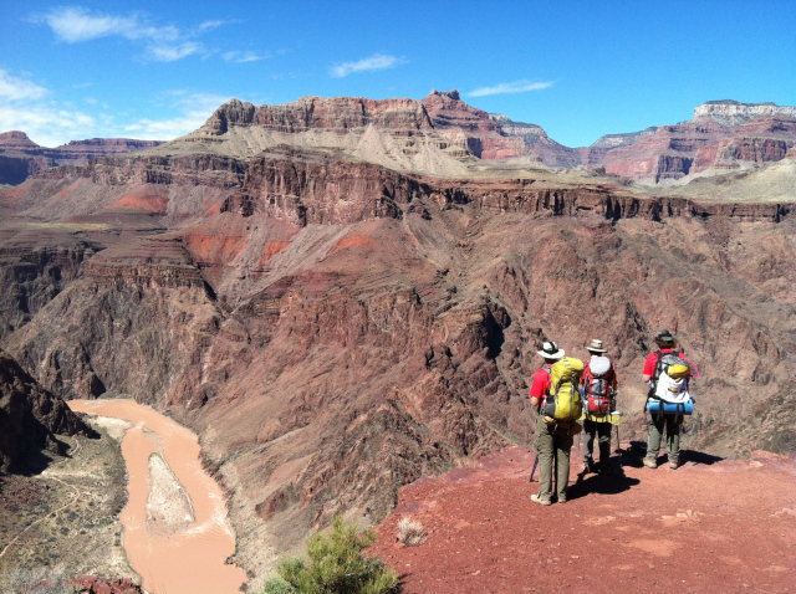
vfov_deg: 40.6
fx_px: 804
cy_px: 297
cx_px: 398
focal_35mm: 35
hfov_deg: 52.7
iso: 80
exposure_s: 1/1200
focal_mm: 3.85
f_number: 2.8
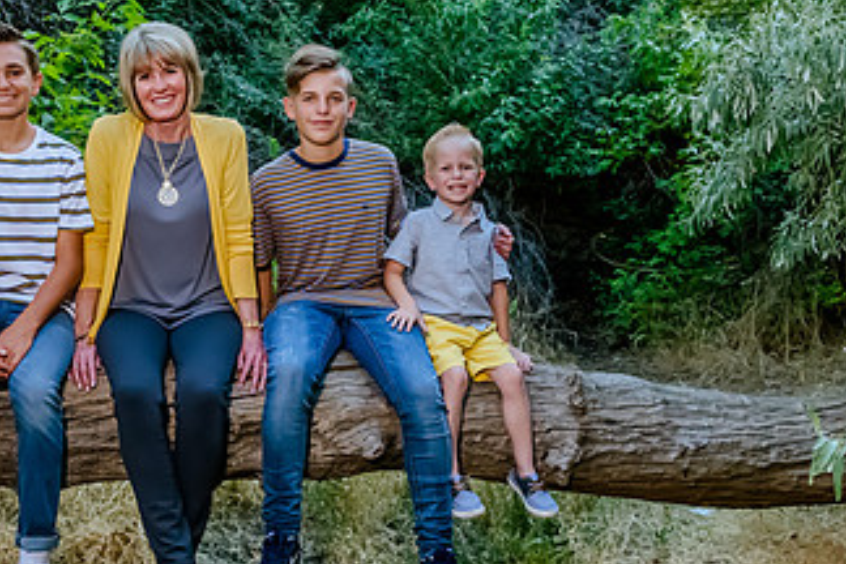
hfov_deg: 36.2
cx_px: 234
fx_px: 1269
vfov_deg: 25.1
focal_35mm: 54
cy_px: 281
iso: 4000
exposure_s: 1/320
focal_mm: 24
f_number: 9
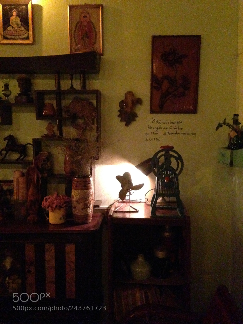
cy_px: 162
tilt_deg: -4.5
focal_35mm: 33
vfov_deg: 55.4
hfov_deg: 42.9
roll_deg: +0.4
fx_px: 309
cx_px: 122
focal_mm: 4.12
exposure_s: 1/15
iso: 2500
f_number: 2.4
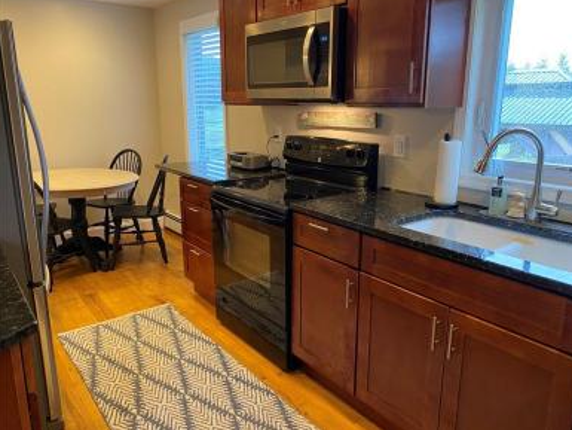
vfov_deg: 51.4
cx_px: 294
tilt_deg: -12.9
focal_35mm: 27
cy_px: 210
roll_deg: +0.2
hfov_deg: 65.3
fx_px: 446
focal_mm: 4.25
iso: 400
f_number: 1.8
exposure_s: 1/60
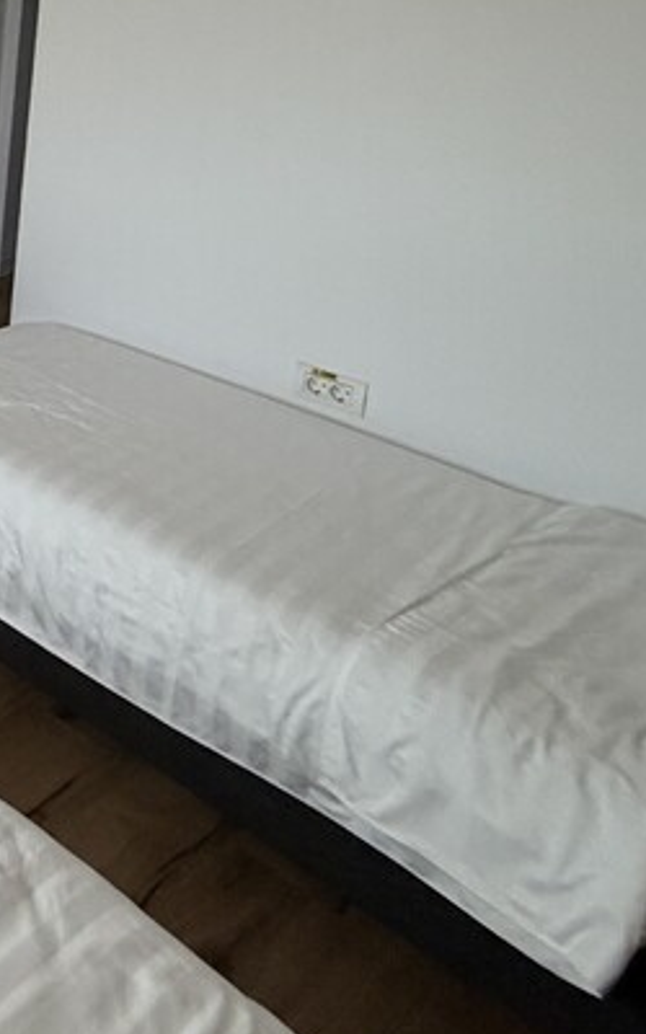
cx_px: -424
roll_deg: -0.5
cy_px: 116
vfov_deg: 46.8
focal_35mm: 38
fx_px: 1070
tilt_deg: -10.2
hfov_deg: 23.4
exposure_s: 1/100
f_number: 2.2
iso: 320
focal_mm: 2.22
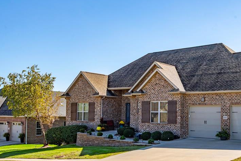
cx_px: 163
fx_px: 301
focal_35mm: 45
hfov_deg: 42.9
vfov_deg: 29.7
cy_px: 98
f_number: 11
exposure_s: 1/1250
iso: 1000
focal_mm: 31
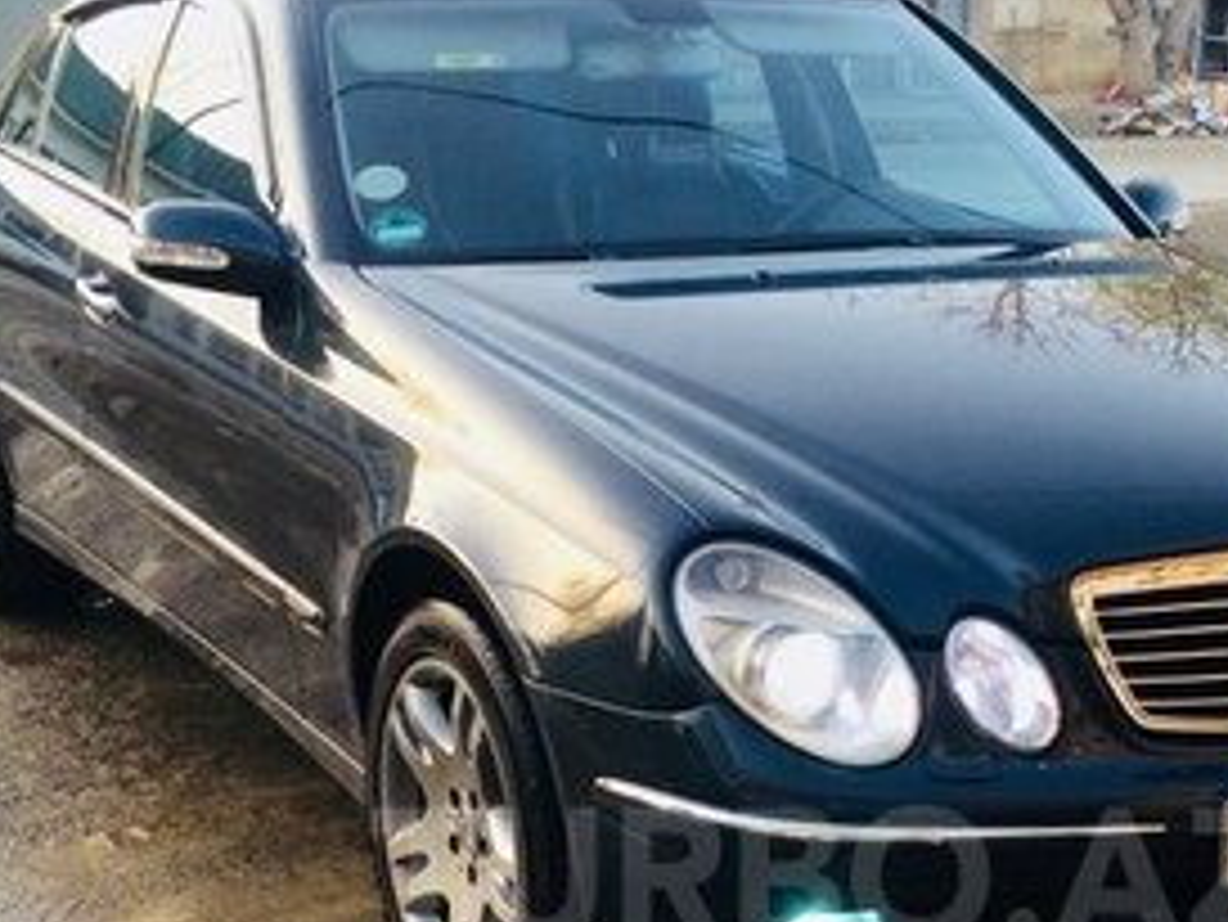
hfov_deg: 27.6
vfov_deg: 20.5
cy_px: 875
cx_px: 832
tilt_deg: -21.7
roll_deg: -2.9
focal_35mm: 70
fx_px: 2484
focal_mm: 4.15
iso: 40
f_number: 2.2
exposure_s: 1/100
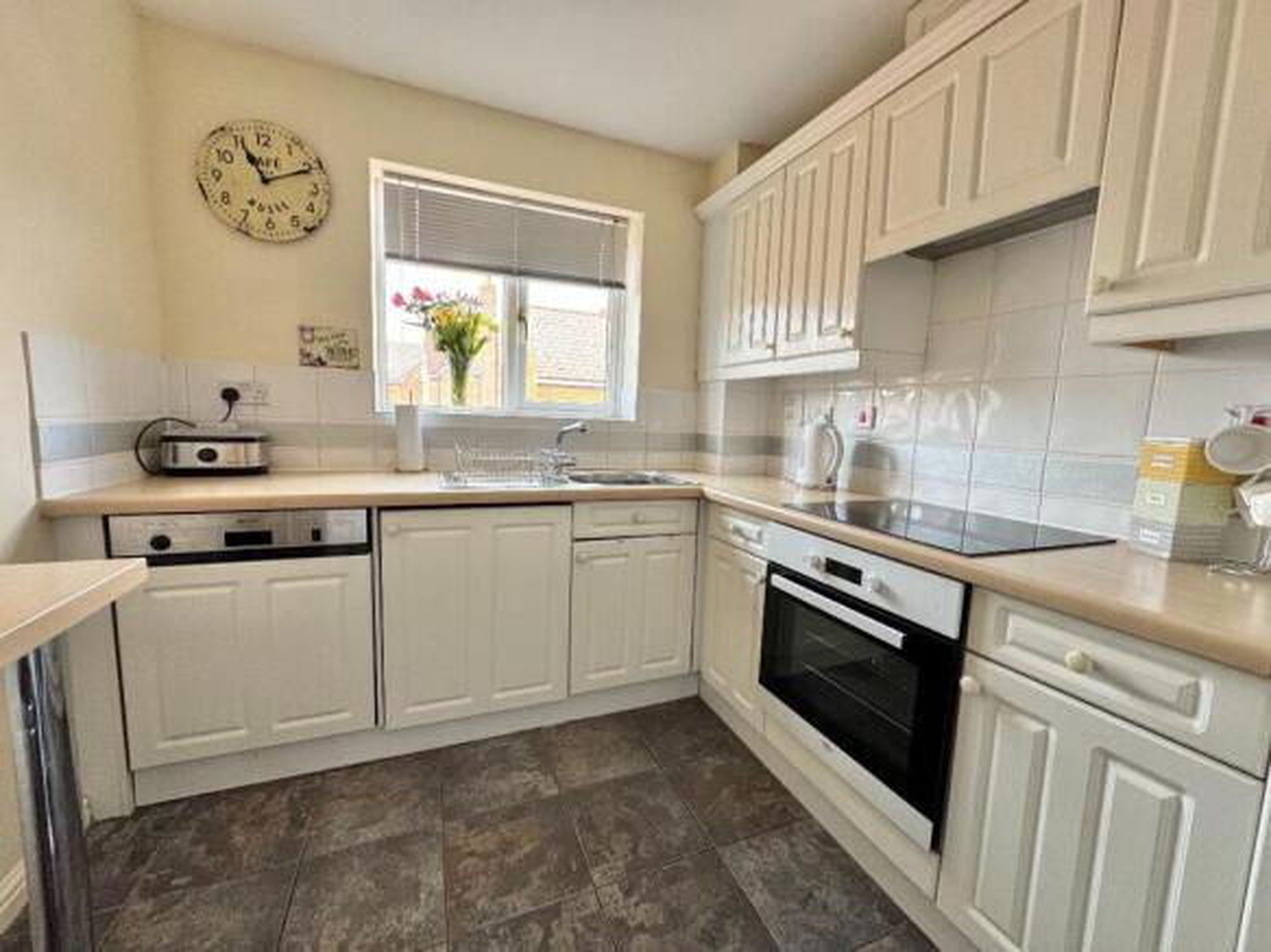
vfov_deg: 85.7
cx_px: 636
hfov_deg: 102.1
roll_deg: -1.0
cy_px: 476
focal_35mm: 14
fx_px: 514
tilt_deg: -6.1
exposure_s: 1/99
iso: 80
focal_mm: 2.22
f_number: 2.2
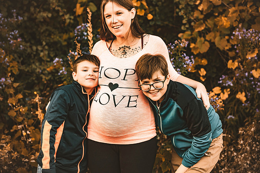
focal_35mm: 82
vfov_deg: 16.7
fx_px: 592
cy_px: 86
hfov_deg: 24.8
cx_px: 130
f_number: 2.8
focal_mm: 82
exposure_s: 1/1250
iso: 1600
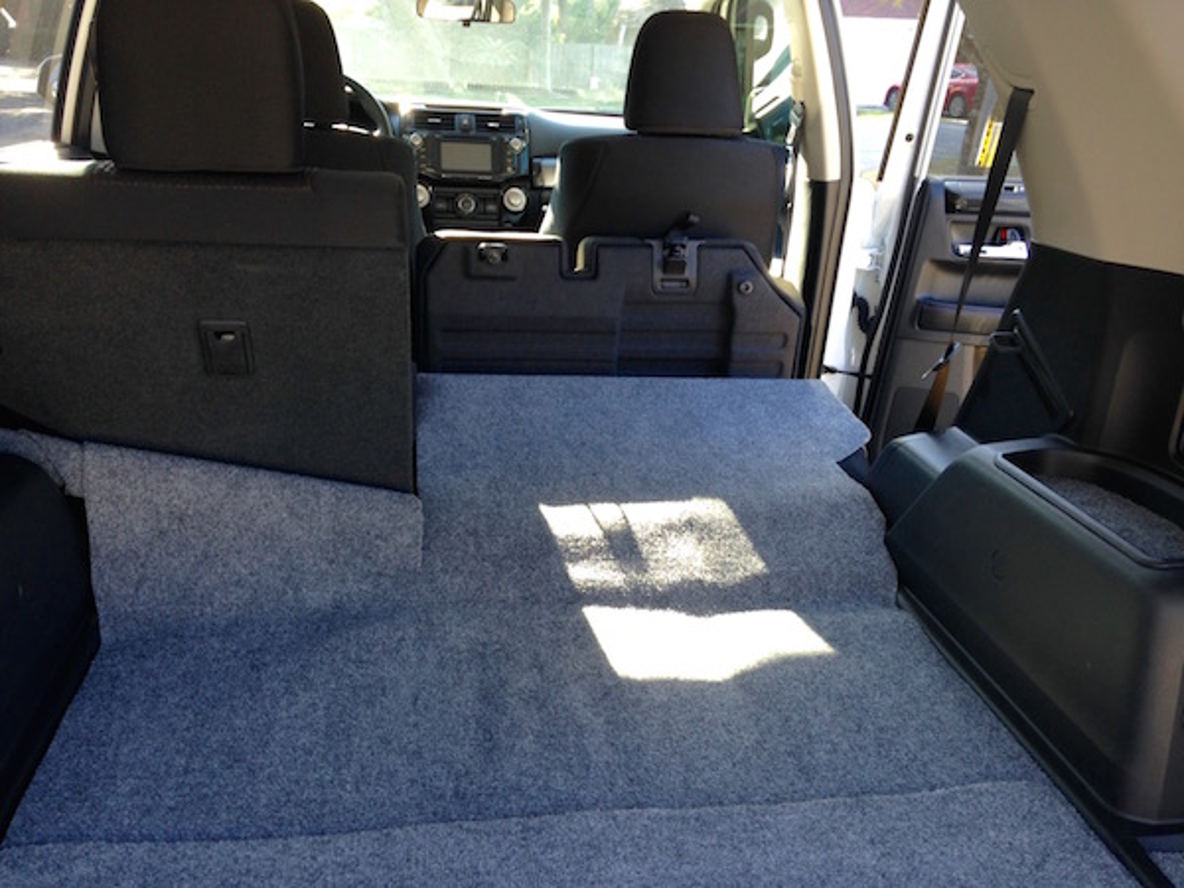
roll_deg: -1.4
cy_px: 444
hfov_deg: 55.4
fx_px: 1129
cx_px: 592
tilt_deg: -19.9
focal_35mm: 33
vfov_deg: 42.9
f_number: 2.4
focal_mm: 4.12
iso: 50
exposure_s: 1/40
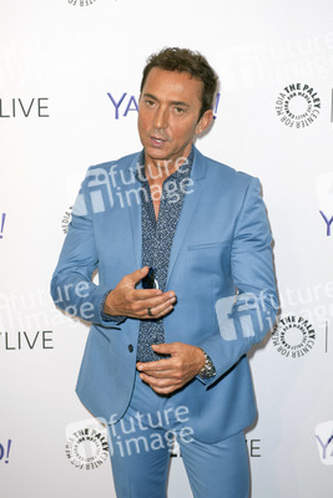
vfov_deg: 30.5
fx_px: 915
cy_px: 249
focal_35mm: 66
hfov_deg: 20.6
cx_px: 166
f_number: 4.5
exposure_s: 1/400
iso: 640
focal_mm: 66
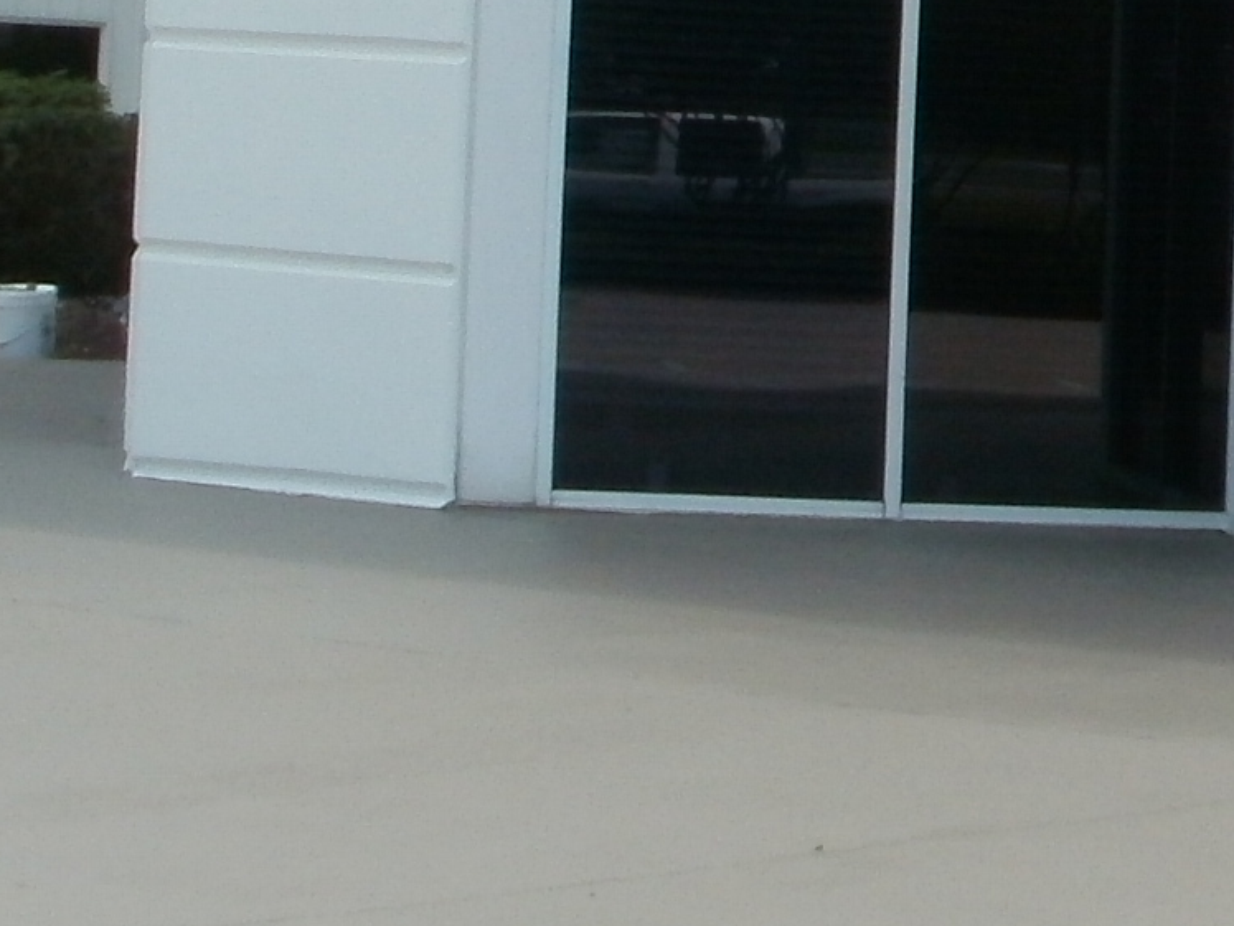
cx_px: 2090
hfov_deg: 11.8
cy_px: -578
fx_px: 5597
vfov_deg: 9.1
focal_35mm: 157
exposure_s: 1/320
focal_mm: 6.3
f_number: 5.6
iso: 100
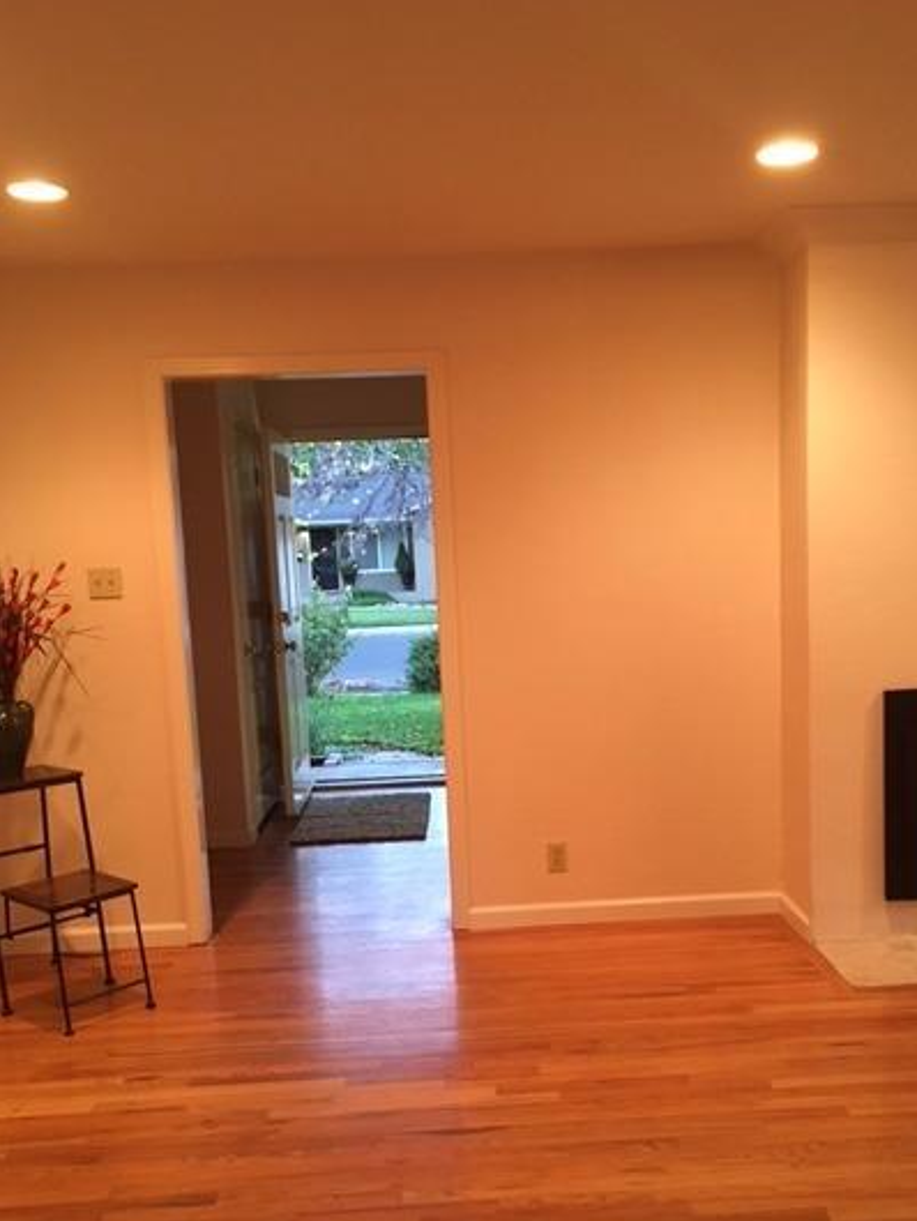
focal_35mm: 35
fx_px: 1235
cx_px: 514
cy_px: 712
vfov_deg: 52.4
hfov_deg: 40.7
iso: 200
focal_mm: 4.15
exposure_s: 1/24
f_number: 2.2
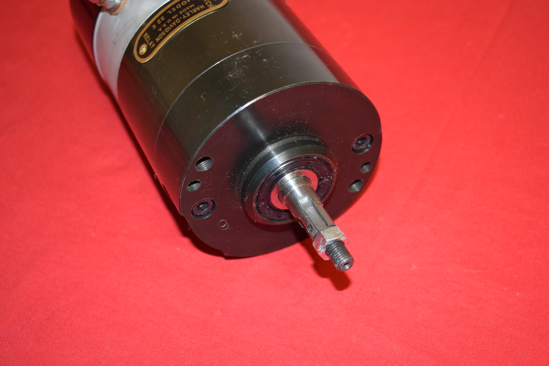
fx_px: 869
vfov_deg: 23.8
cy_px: 183
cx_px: 274
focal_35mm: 57
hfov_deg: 35.0
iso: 2000
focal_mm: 38
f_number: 5
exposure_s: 1/125
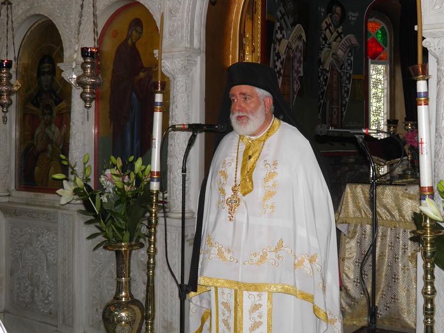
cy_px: 129
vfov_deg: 30.2
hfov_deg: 39.5
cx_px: 259
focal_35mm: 48
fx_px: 616
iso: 100
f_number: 3.2
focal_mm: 7.1
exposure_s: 1/60
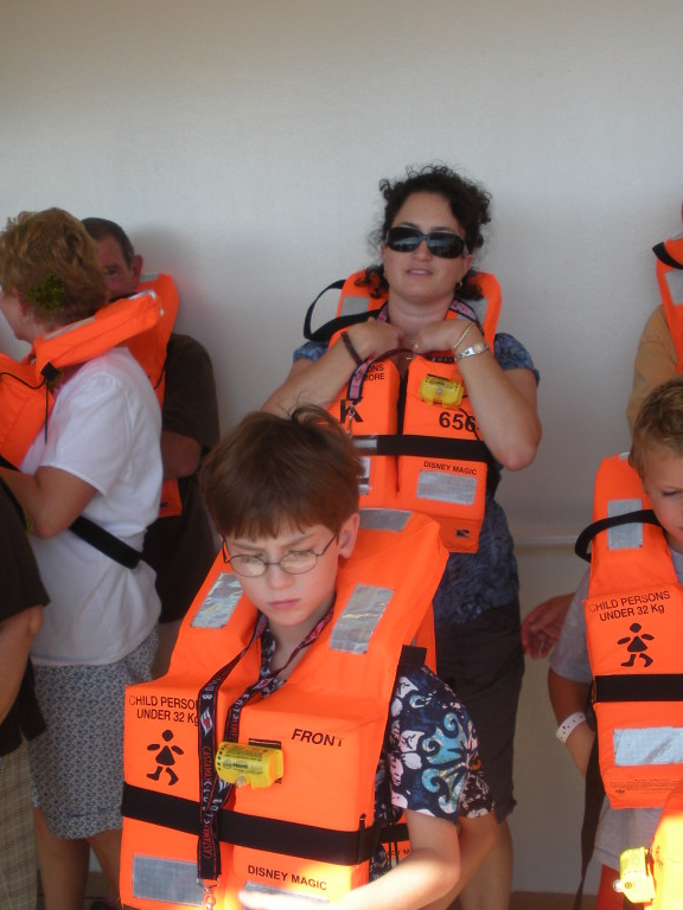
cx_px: 301
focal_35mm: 50
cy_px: 582
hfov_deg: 29.1
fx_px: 1315
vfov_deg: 37.9
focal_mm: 6.3
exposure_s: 1/280
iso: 64
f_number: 3.5
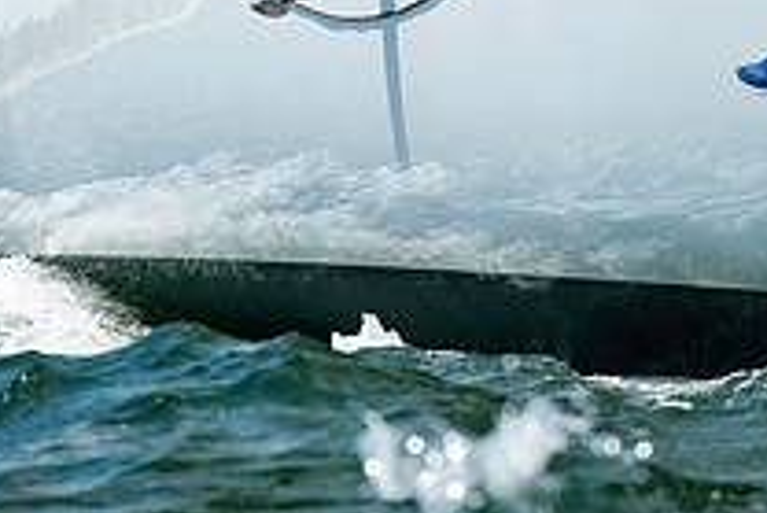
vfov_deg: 1.6
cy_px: -159
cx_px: 631
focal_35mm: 836
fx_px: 17823
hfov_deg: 2.5
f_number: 5.6
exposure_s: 1/2000
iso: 250
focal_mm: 300
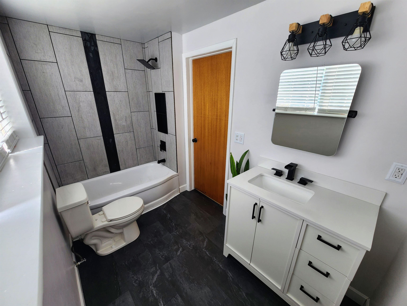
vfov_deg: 89.9
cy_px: 153
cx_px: 204
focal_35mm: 13
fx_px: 153
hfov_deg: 106.2
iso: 80
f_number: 2.2
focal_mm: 2.2
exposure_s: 1/120
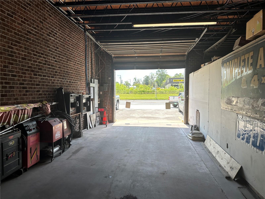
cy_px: 100
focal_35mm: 24
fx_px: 184
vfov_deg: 56.8
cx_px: 132
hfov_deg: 71.6
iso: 80
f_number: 1.78
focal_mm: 6.86
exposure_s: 1/619
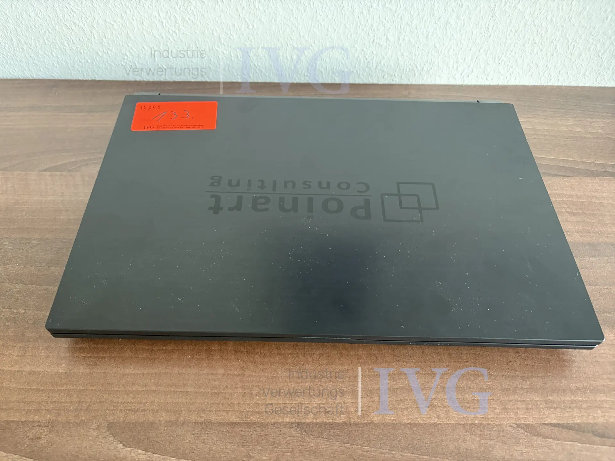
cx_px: 308
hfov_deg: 67.3
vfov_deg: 53.1
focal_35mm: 26
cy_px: 230
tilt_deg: -52.7
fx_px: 462
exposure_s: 1/60
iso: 250
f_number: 1.6
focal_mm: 5.96
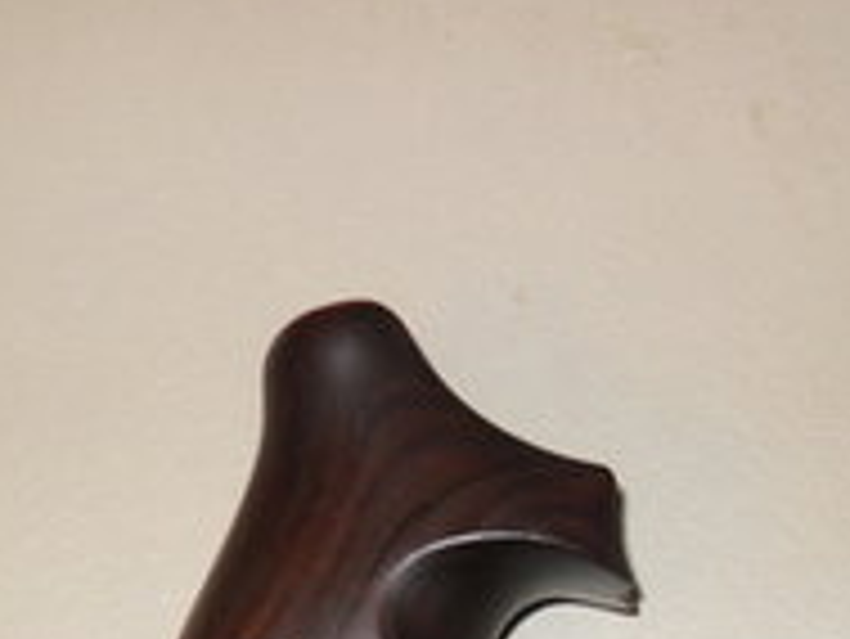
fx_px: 1818
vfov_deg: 19.4
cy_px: 616
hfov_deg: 26.3
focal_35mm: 74
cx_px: 337
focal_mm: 6.2
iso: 200
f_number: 2.8
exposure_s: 1/45
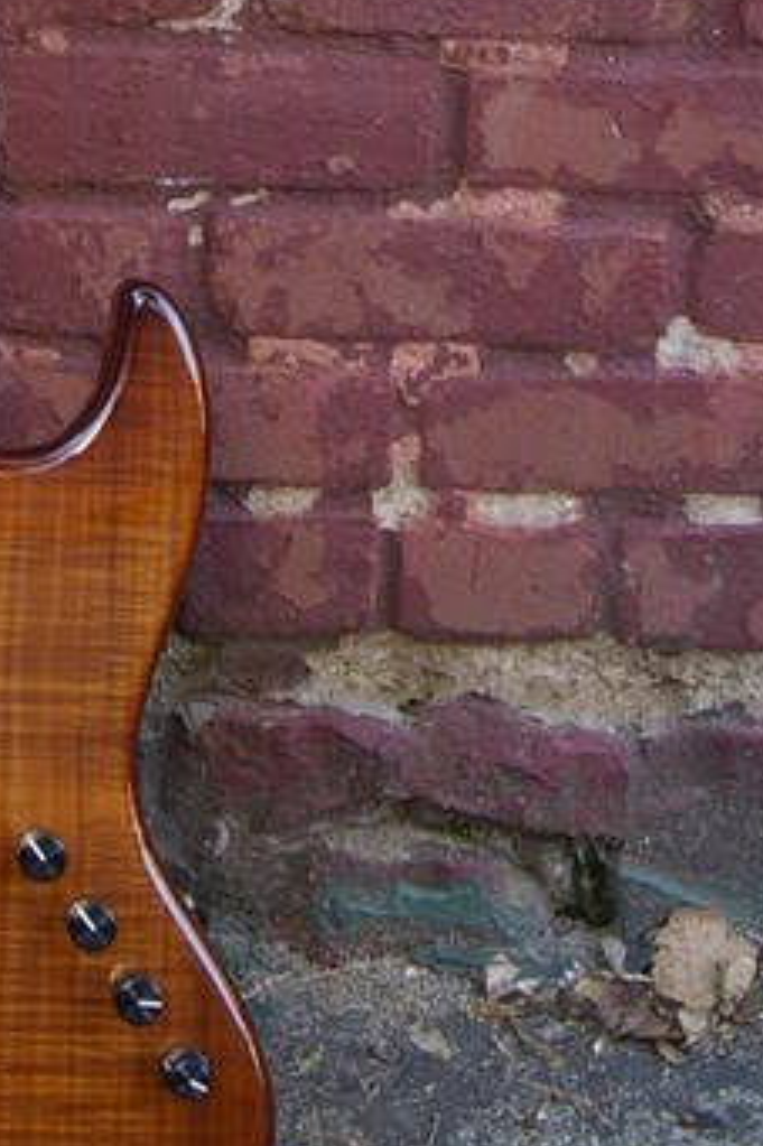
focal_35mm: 153
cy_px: -158
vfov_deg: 13.1
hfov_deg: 8.9
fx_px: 4869
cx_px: -109
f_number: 11
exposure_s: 1/8
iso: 400
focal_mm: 34
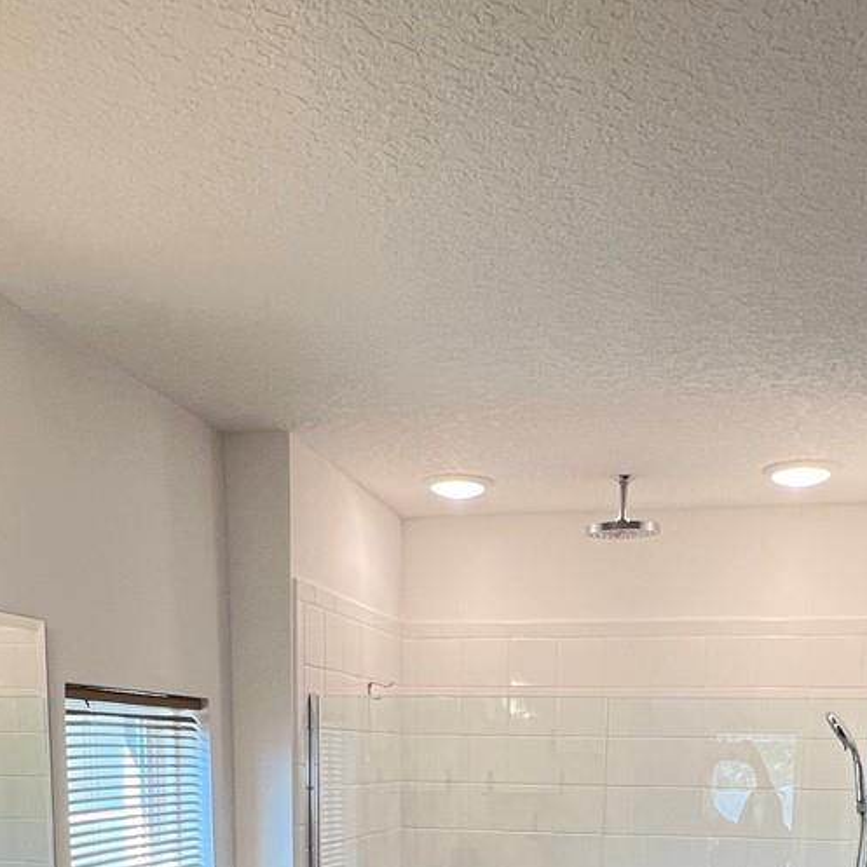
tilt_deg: -8.9
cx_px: 468
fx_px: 1048
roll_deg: -0.9
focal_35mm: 37
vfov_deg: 38.3
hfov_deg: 44.9
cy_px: 921
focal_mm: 1.57
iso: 125
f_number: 1.8
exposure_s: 1/120
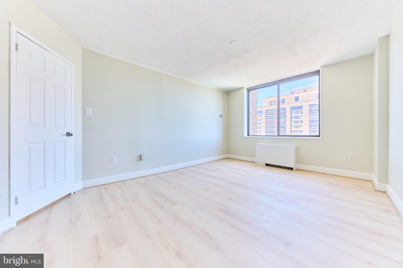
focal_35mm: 12
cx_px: 202
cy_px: 134
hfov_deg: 112.6
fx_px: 134
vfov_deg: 90.0
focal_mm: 12
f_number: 7.1
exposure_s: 1/500
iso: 400
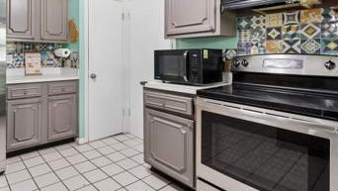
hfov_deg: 78.3
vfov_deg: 50.1
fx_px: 197
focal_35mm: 22
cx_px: 111
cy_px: 55
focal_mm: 10
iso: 200
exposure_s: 1/5
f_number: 8
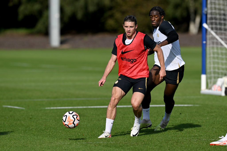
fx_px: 2522
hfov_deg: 5.2
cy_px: 76
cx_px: 114
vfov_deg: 3.4
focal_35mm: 400
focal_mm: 400
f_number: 5
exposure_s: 1/4000
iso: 400
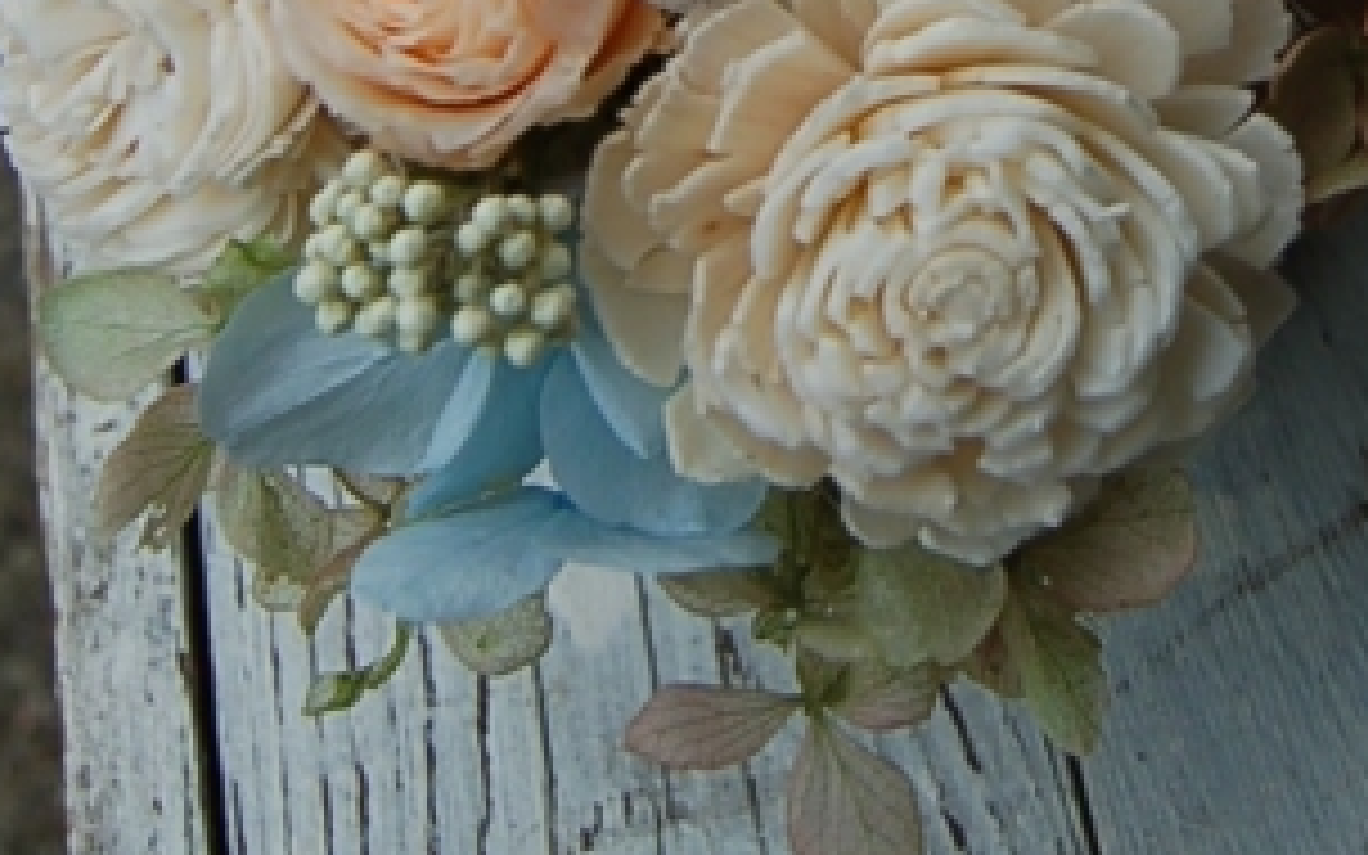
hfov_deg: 26.4
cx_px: 1156
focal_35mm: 76
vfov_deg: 15.7
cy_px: -428
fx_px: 2846
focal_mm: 19
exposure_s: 1/160
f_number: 6.3
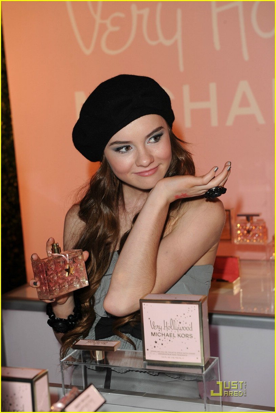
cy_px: 206
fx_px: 804
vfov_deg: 28.8
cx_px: 138
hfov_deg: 19.5
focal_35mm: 70
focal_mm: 70
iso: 500
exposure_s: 1/250
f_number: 7.1
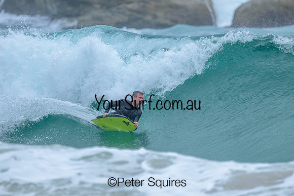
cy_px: 100
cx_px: 136
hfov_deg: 1.9
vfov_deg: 1.3
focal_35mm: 1100
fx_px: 8982
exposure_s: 1/2500
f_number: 6.3
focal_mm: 800
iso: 320
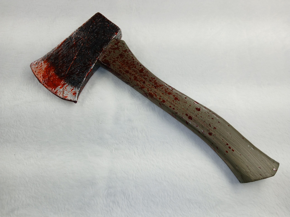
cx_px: 145
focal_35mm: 26
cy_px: 108
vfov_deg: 53.1
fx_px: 218
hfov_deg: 67.3
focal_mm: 3.98
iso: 20
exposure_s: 1/100
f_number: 1.8
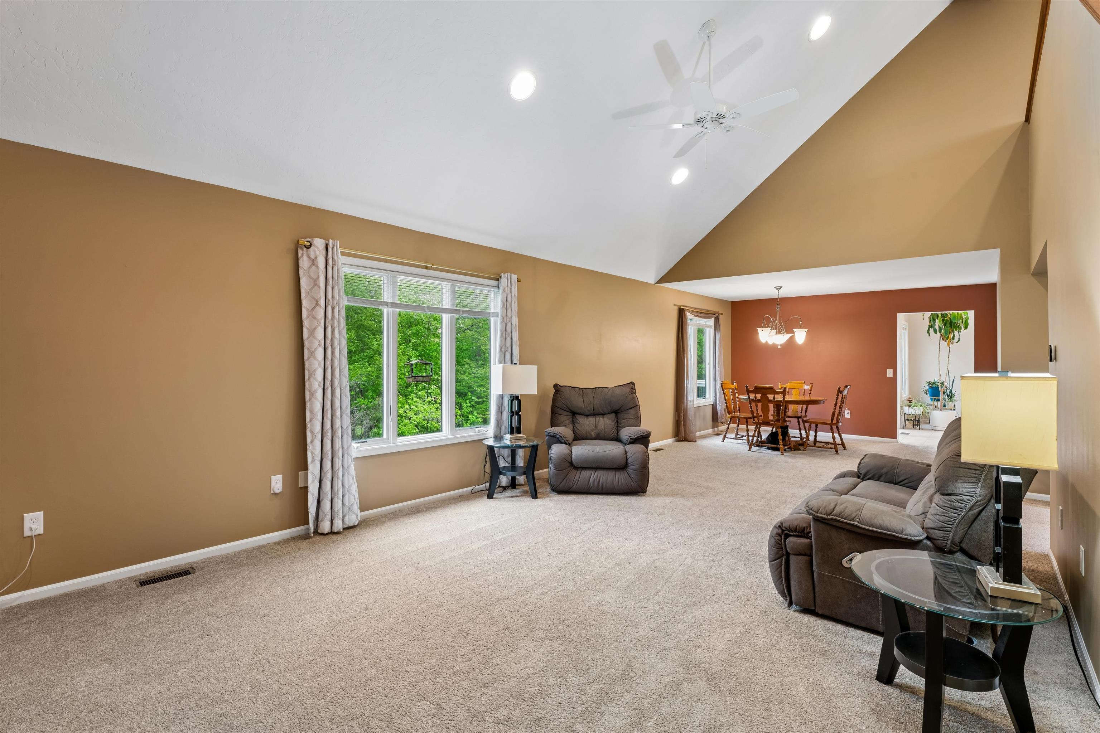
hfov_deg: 96.4
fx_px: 492
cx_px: 550
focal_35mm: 16
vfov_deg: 73.4
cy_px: 366
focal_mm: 16.1
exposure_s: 1/1.67
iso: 400
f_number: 13
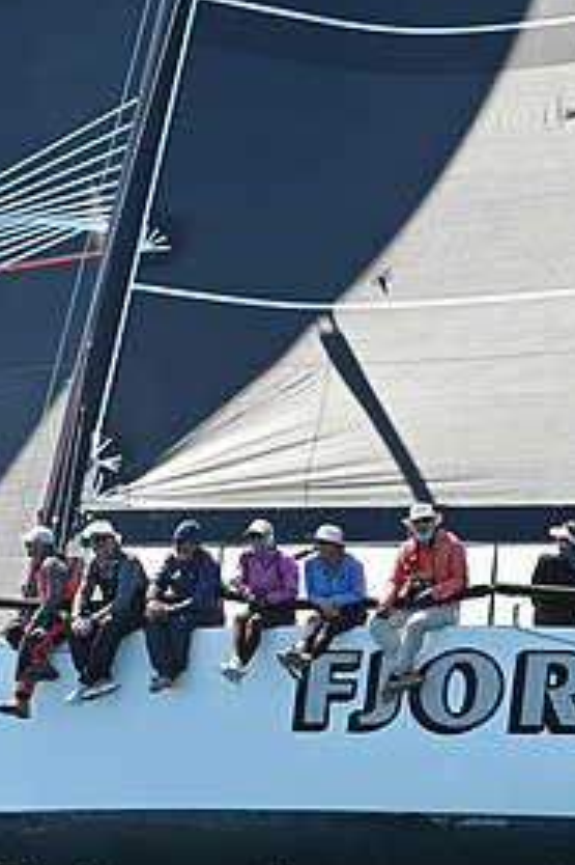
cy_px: 487
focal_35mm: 146
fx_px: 3502
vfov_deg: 14.1
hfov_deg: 9.4
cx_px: 177
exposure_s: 1/1000
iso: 320
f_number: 5.6
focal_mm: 70
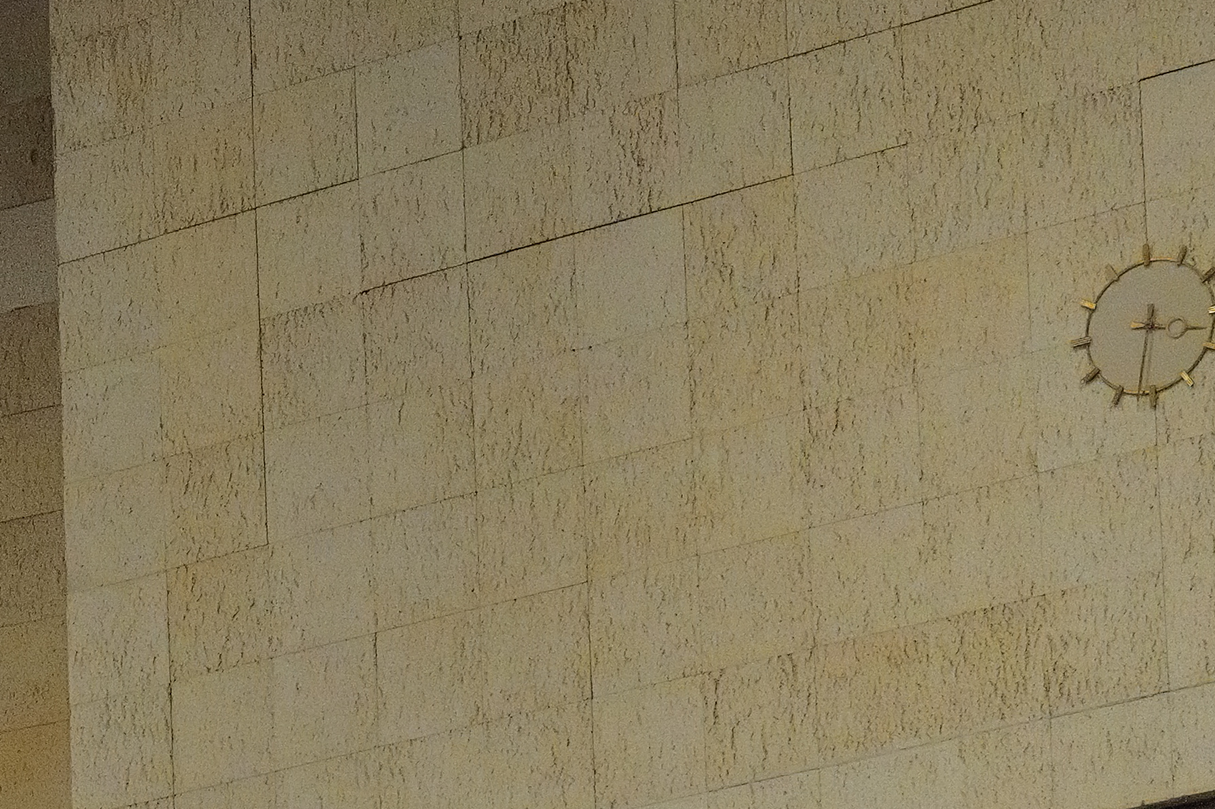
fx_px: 7724
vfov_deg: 5.7
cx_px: -843
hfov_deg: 8.7
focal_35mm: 229
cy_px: 2086
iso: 6400
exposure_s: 1/2000
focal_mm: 43
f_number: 2
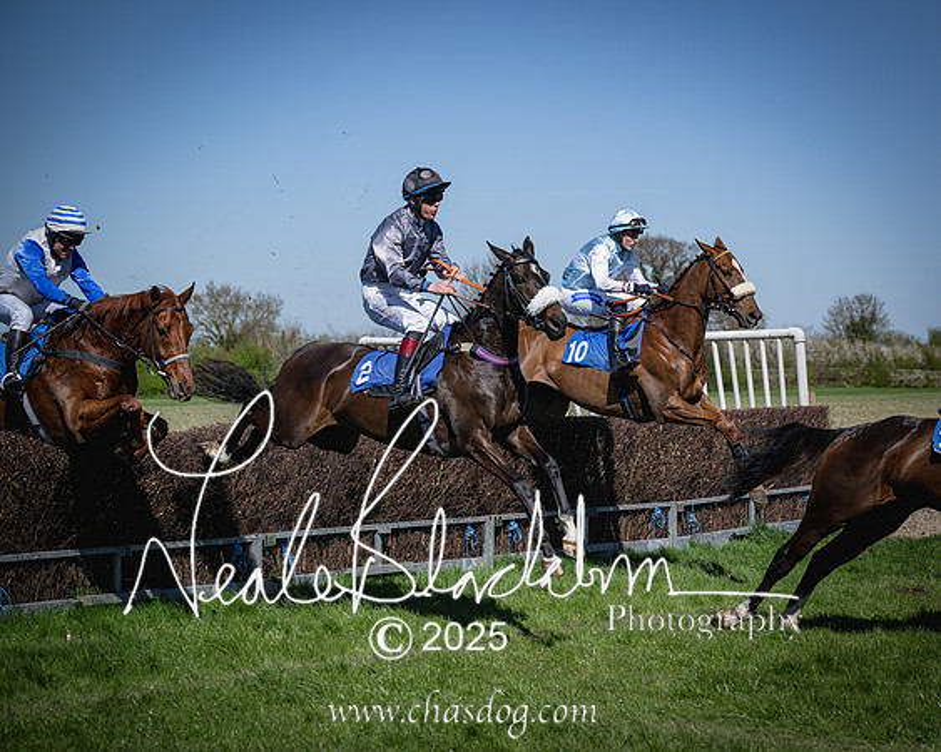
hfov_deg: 23.3
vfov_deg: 18.7
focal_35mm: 82
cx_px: 569
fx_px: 2279
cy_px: 379
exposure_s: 1/2000
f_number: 4
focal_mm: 72
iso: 110
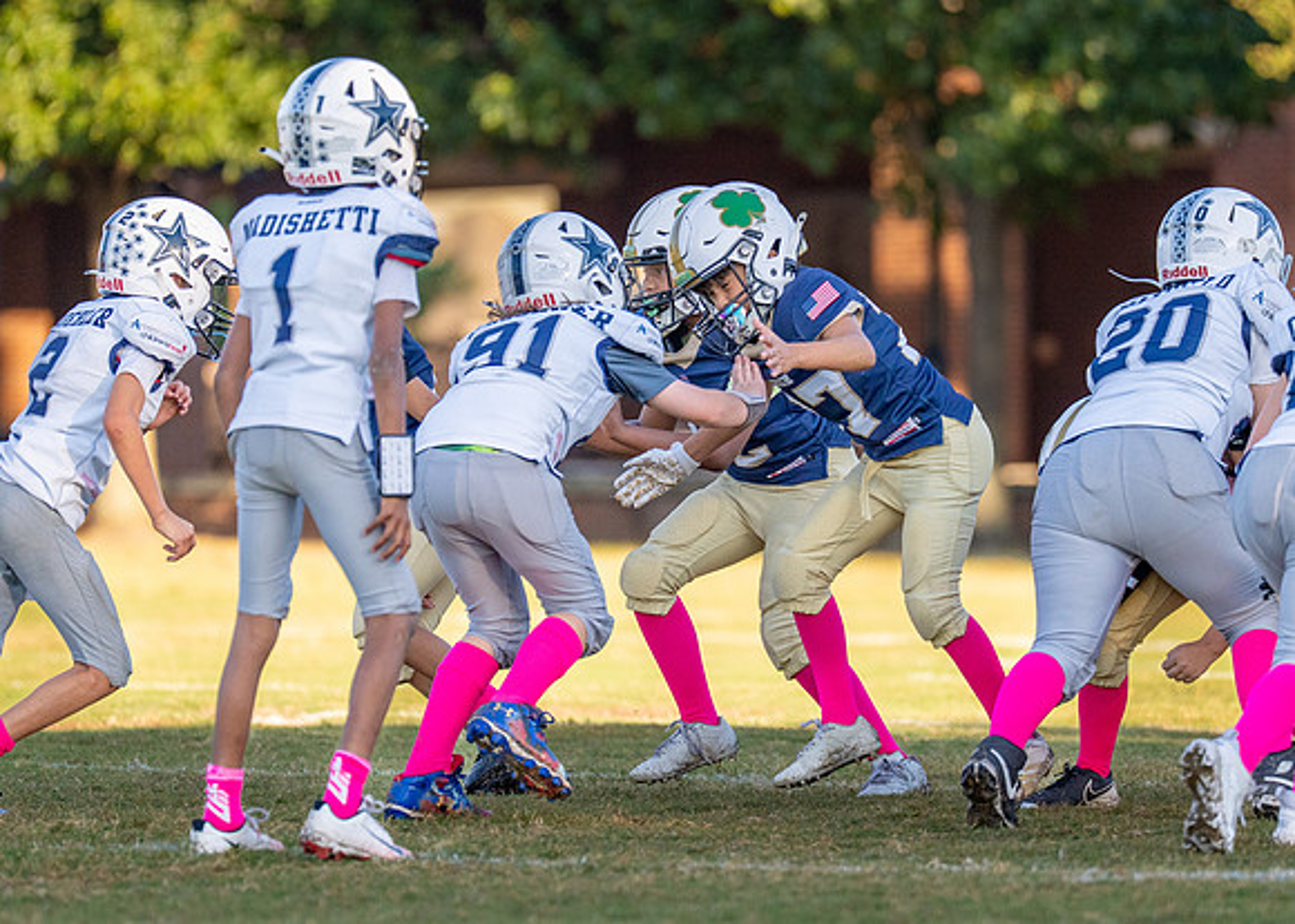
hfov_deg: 4.7
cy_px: 504
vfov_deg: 3.3
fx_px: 15868
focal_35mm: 432
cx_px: 744
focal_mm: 200
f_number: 2.8
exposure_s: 1/2500
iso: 400
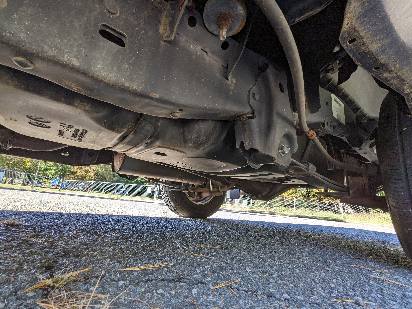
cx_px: 206
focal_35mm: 16
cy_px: 154
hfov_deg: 94.5
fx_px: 190
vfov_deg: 78.1
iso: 30
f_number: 2.2
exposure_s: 1/114
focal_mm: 2.22
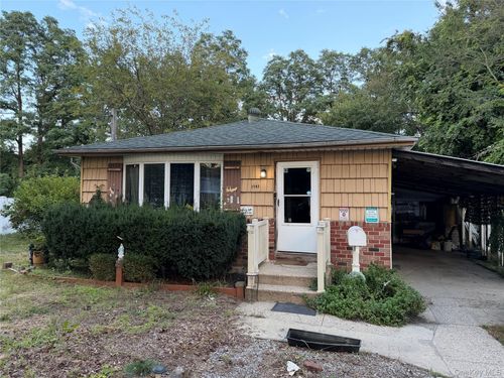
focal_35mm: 24
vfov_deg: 56.8
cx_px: 252
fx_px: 349
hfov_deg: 71.6
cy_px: 189
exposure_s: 1/215
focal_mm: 6.76
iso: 200
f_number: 1.78
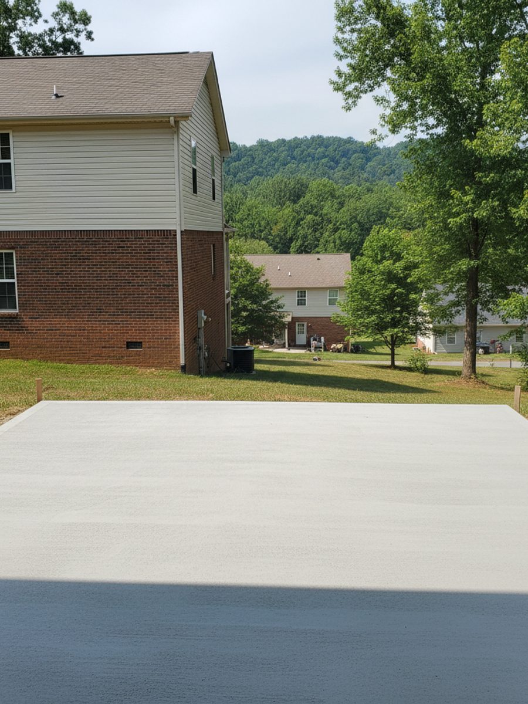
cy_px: 352
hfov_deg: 56.8
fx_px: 488
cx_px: 264
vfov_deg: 71.6
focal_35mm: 24
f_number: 1.68
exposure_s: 1/588
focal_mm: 6.8
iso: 1278
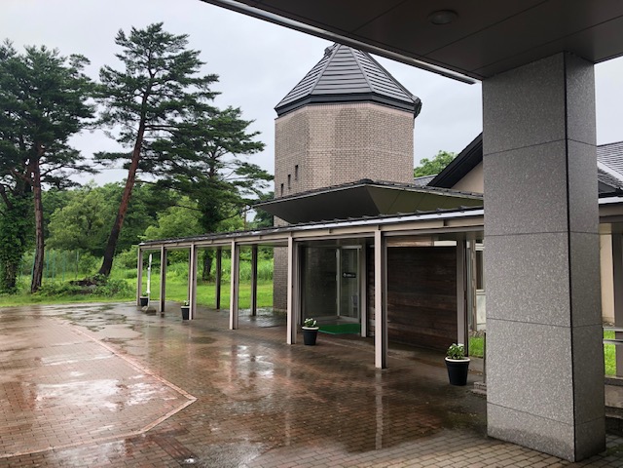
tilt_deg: +3.3
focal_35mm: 28
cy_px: 234
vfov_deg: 49.7
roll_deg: +0.0
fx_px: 504
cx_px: 312
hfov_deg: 63.4
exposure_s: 1/120
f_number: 1.8
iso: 25
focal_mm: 4
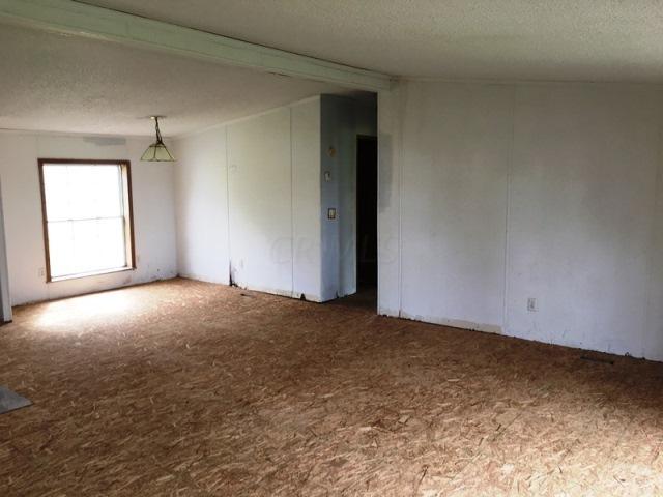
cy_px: 248
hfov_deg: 61.7
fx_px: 555
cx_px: 332
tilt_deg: -6.0
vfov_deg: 48.2
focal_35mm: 29
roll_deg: -0.4
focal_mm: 4.15
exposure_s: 1/40
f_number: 2.2
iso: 32
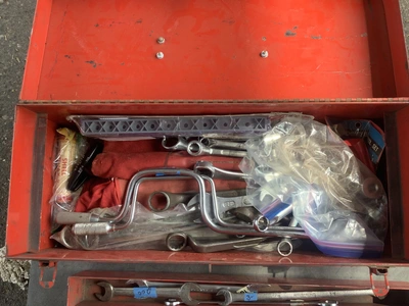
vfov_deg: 45.4
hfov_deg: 58.4
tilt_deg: -82.6
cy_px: 153
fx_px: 366
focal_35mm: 31
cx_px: 204
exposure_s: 1/153
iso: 25
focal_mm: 3.3
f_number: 2.4
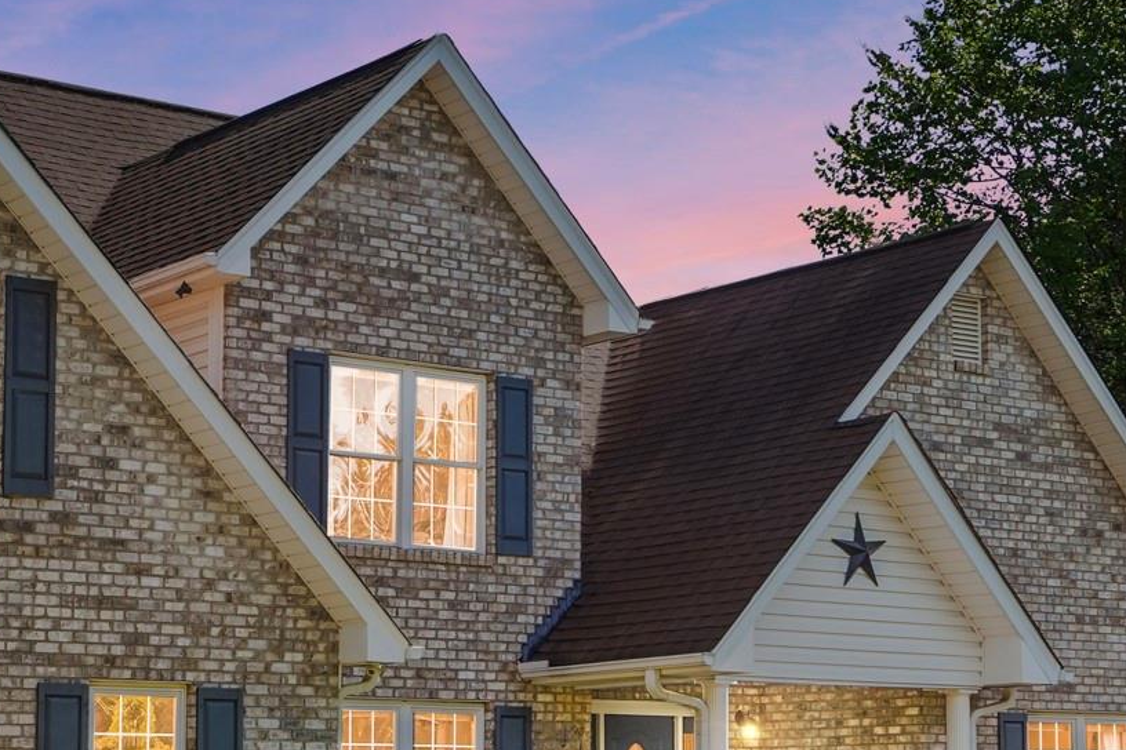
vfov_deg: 17.6
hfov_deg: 26.5
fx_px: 2377
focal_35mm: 76
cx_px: 368
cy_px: 725
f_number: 10
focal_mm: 31
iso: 640
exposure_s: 1/400
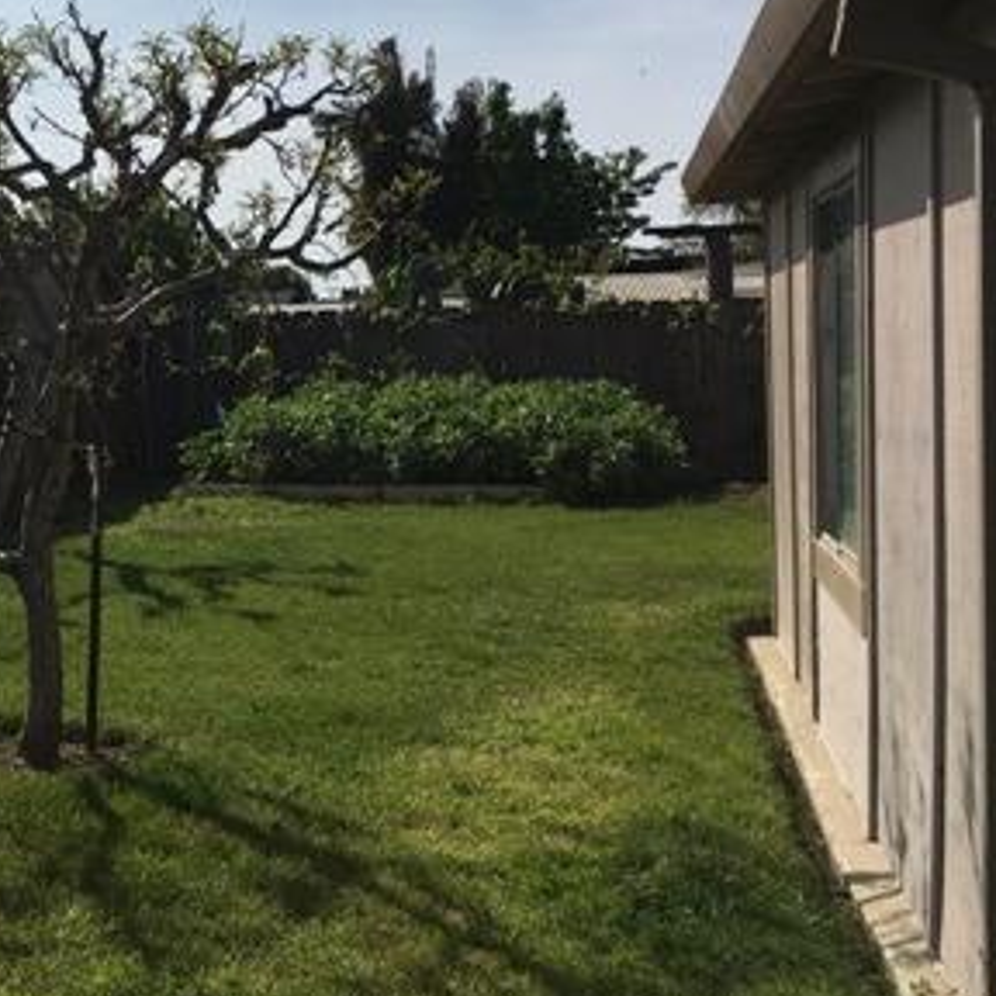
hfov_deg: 28.2
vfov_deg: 30.0
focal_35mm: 57
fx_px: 1856
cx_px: 0
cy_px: 412
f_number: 2.2
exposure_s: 1/3846
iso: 25
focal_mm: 4.15
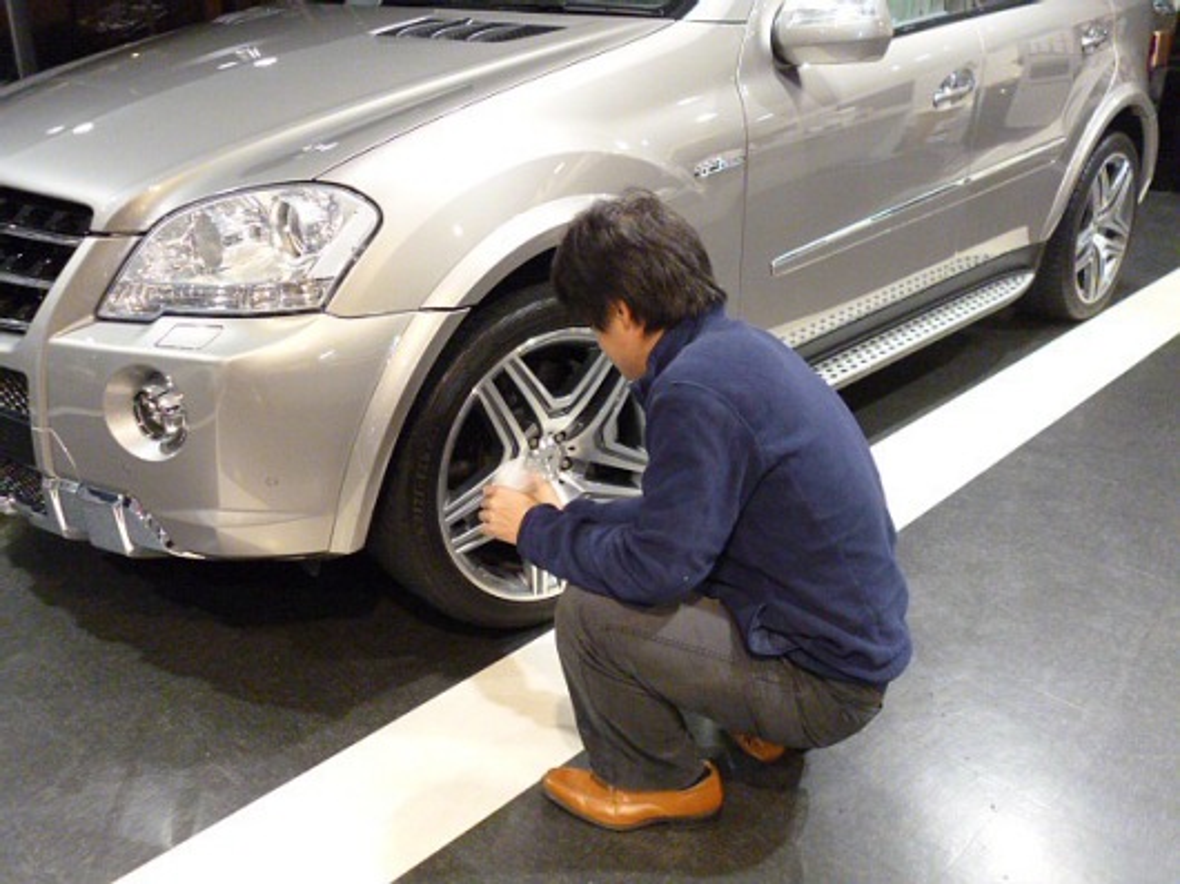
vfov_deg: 44.1
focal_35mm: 32
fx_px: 1090
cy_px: 442
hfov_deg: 56.8
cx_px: 590
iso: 800
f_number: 2.9
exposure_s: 1/40
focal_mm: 5.7
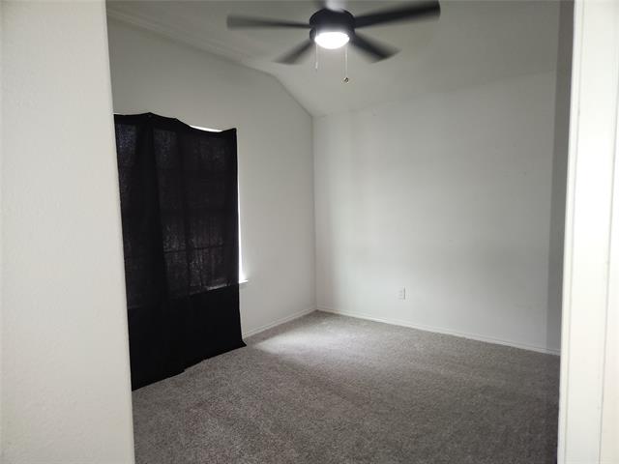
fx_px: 411
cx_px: 310
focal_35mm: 23
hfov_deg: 73.9
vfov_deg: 58.9
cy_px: 232
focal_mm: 5.4
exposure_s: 1/40
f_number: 1.8
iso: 125
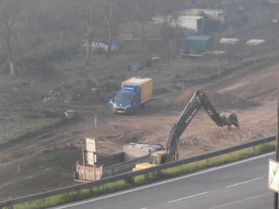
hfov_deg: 11.9
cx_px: 140
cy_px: 104
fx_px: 1338
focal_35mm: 166
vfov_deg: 8.9
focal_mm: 29.39
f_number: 5.8
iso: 800
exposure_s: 1/500
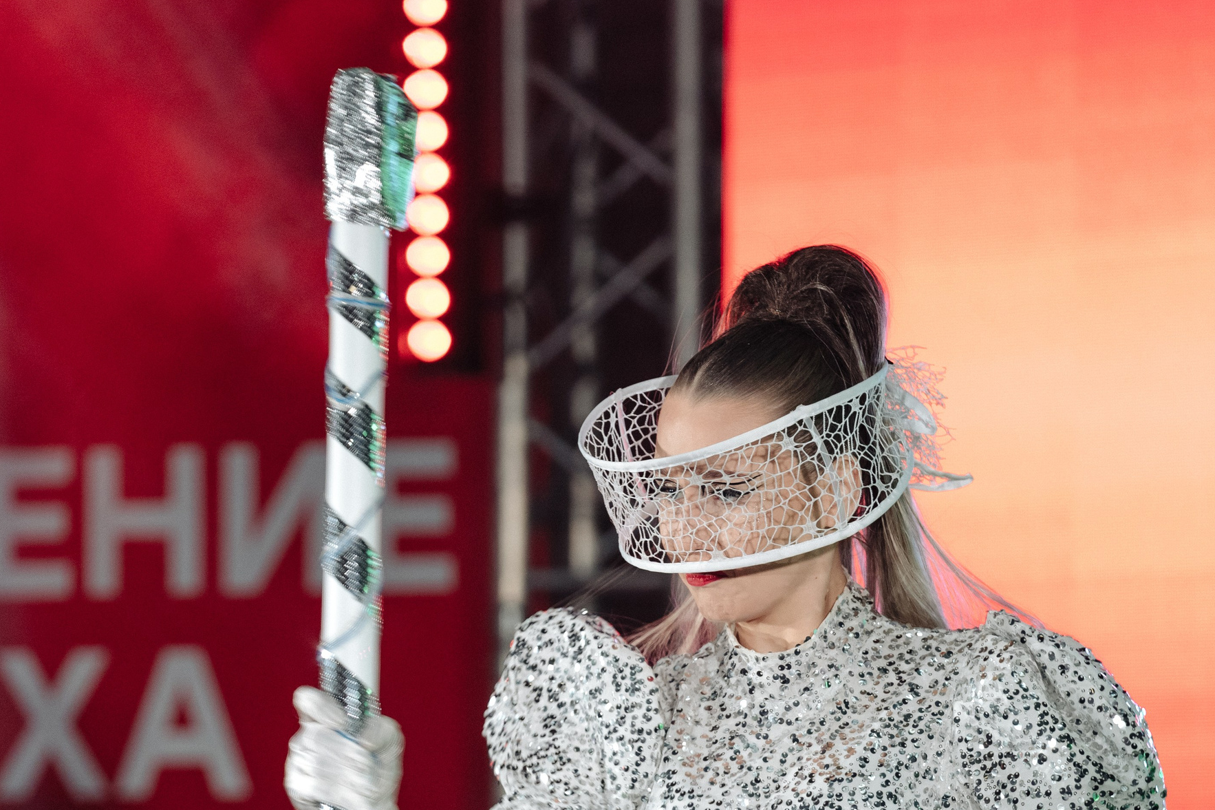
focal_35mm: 290
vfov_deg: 4.7
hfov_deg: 7.1
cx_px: 499
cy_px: 581
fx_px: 9786
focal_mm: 200
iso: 2500
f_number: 3.5
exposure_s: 1/160
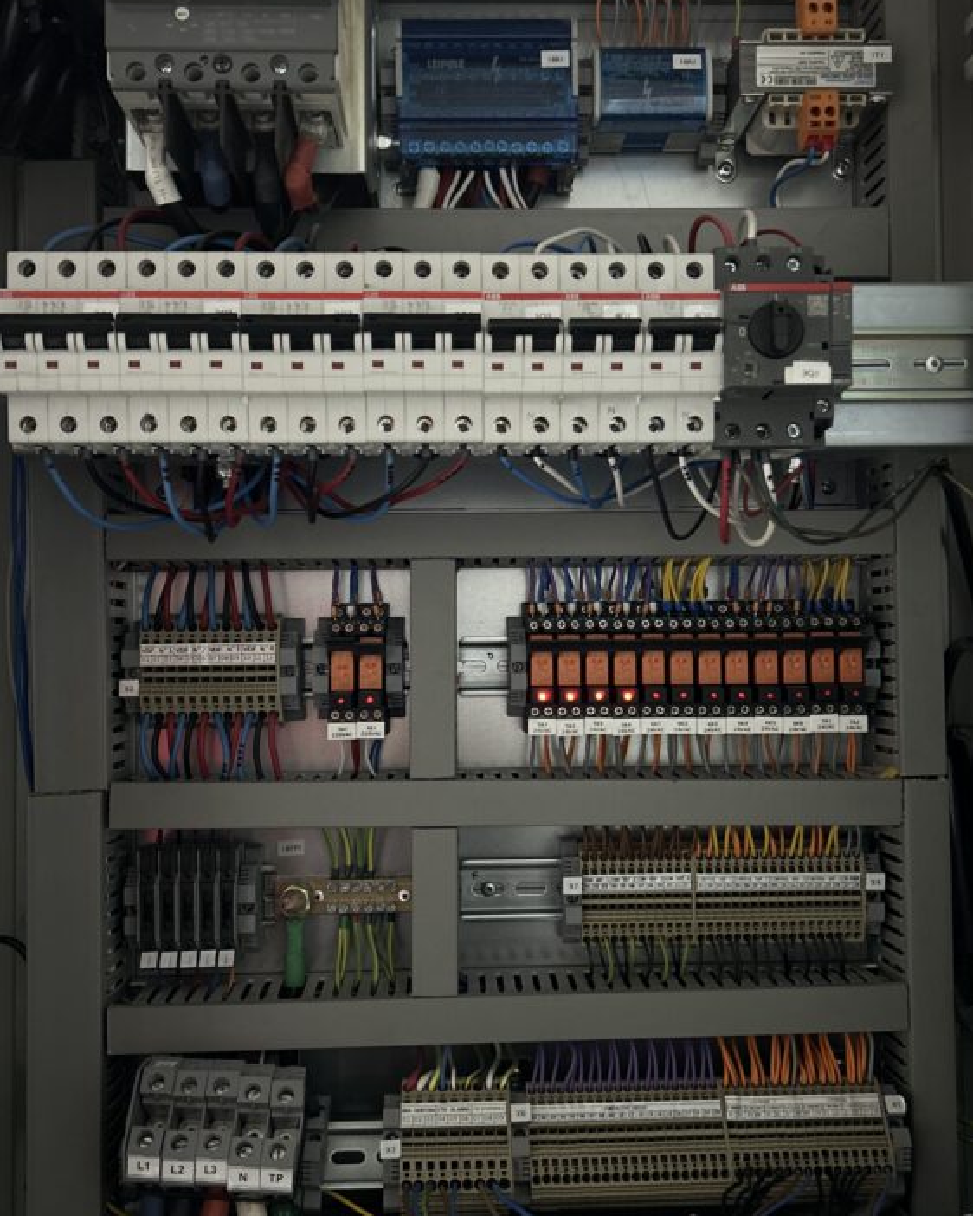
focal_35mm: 37
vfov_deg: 49.1
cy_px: 592
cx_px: 499
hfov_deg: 40.1
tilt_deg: +1.1
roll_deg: +0.3
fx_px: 1331
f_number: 1.5
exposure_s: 1/25
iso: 640
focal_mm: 5.7
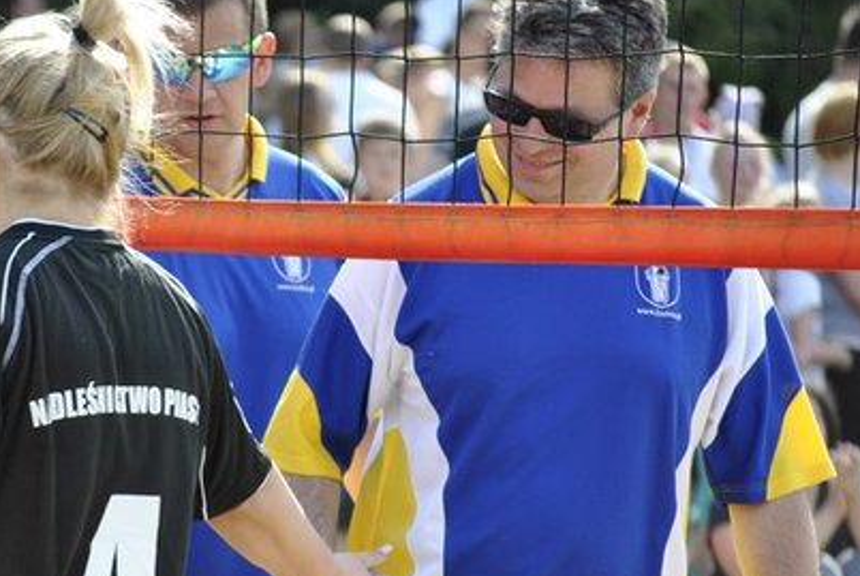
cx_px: 173
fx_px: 7839
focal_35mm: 328
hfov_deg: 6.3
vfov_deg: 4.2
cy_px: 321
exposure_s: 1/500
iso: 500
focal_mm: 135
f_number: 5
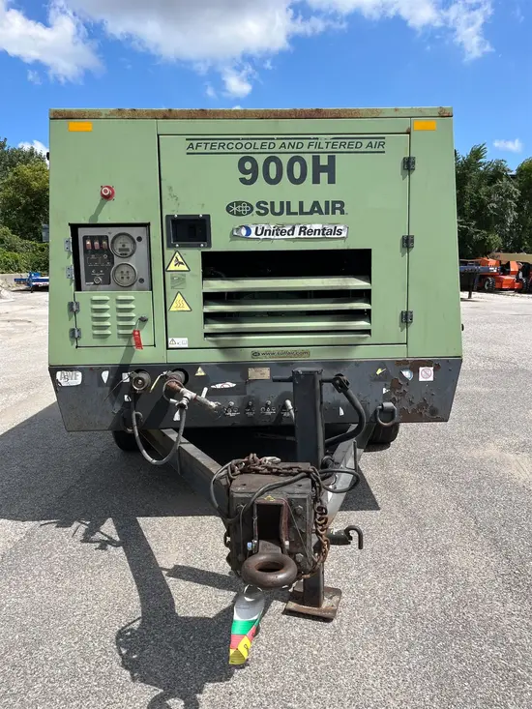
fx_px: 533
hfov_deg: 53.1
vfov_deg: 67.3
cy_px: 354
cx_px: 266
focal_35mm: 26
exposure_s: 1/2825
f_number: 1.6
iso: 50
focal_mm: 5.1
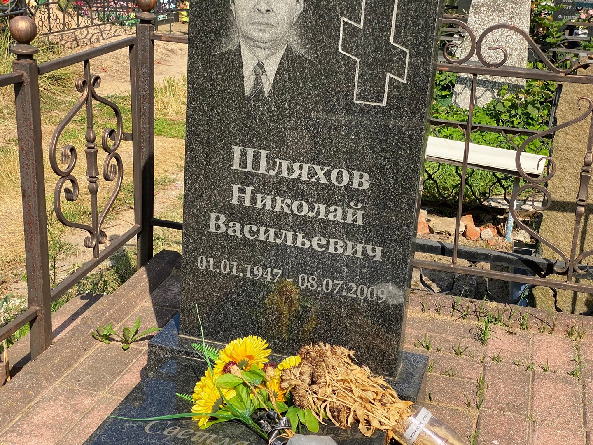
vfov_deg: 28.0
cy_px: 222
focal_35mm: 52
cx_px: 296
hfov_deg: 36.8
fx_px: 891
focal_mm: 6
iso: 20
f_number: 2
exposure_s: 1/905
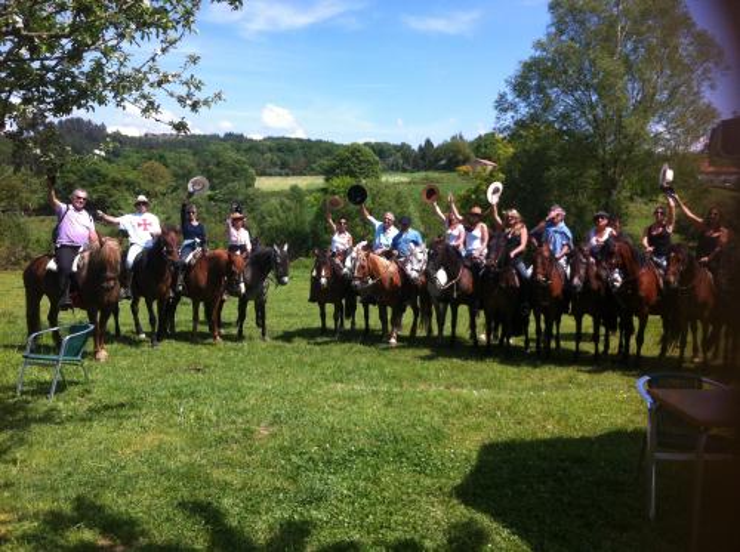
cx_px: 370
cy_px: 276
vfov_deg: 40.6
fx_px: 747
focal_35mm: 35
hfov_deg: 52.7
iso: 80
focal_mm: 3.85
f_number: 2.8
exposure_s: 1/754
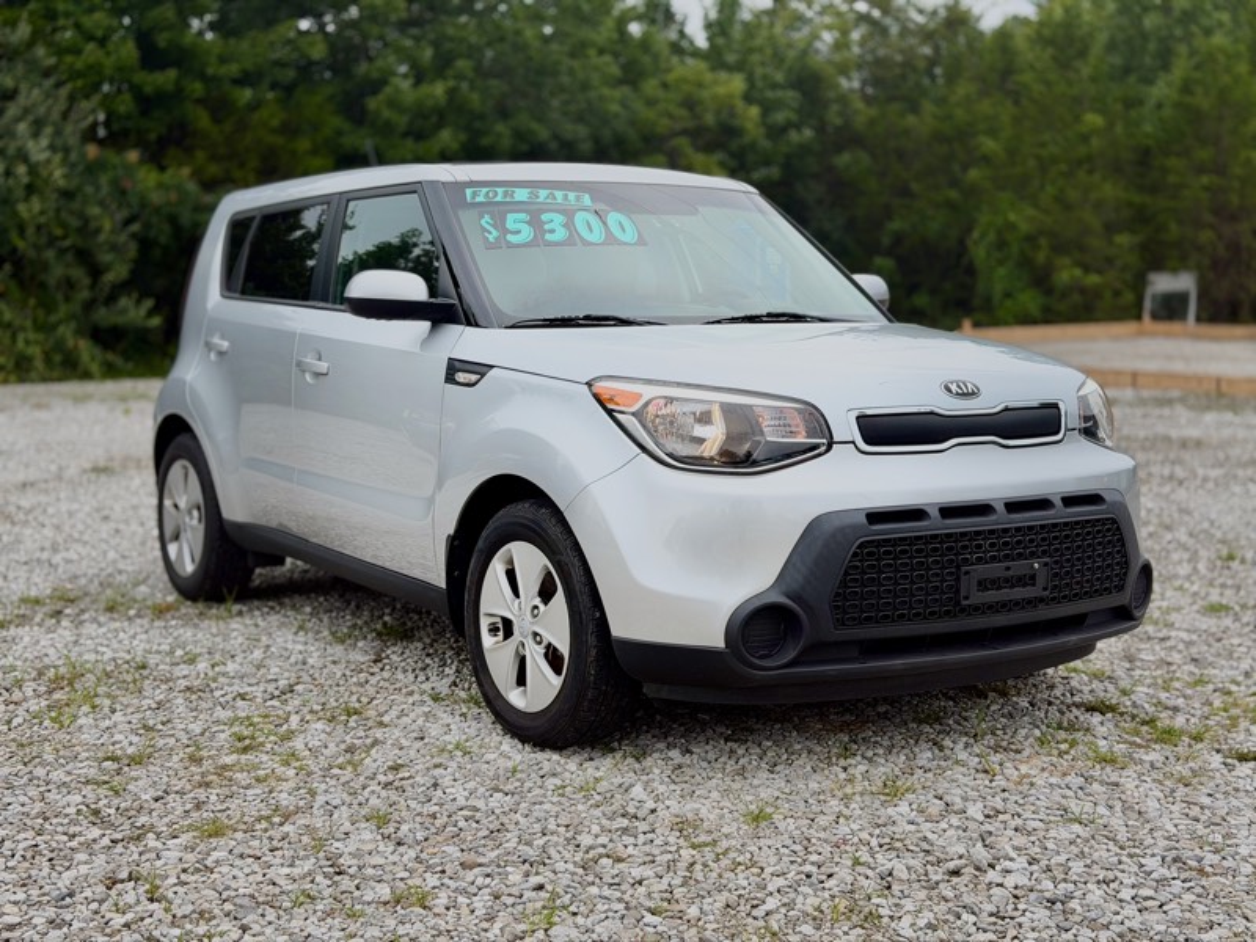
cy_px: 471
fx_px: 1742
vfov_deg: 30.3
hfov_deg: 39.7
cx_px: 628
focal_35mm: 48
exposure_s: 1/3226
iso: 64
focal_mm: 6.76
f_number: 1.78
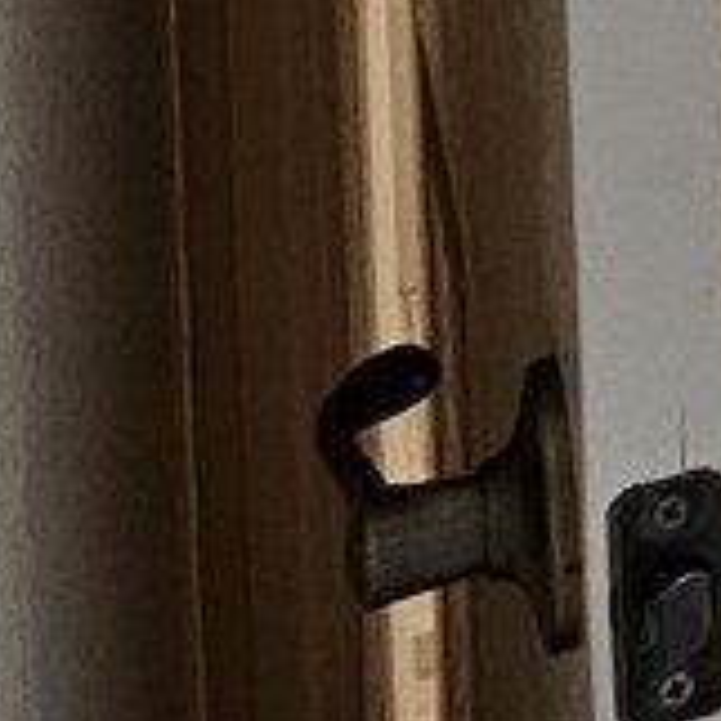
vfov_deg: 12.2
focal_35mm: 114
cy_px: -1008
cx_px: 1764
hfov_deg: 12.1
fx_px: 2686
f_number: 2.2
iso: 100
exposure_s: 1/60
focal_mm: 2.2
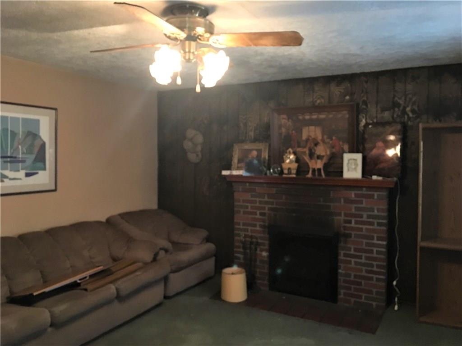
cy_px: 173
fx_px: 387
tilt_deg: -2.2
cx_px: 231
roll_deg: -0.1
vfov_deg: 48.2
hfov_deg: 61.7
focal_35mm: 29
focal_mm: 4.15
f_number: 2.2
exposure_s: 1/4
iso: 80
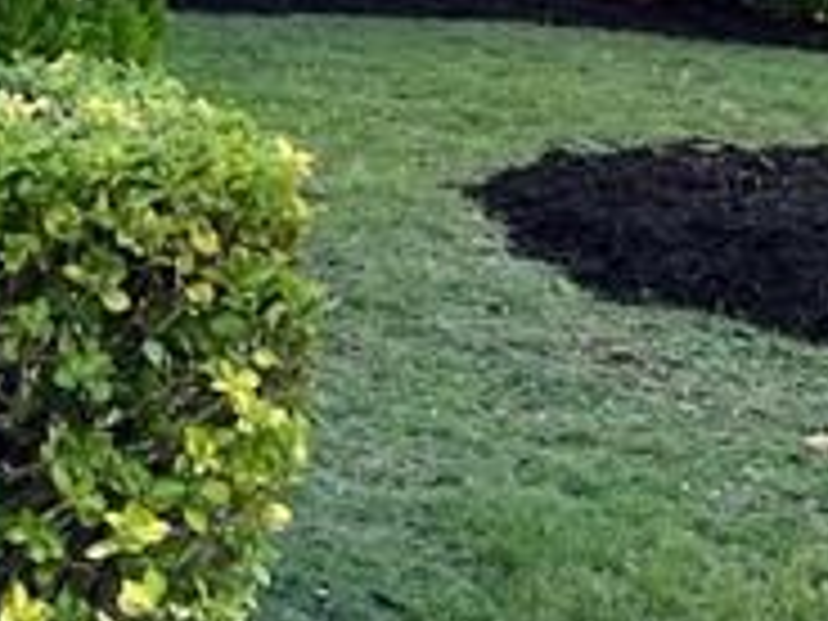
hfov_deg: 11.9
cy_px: -513
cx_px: -932
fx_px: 3468
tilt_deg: +7.7
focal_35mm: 145
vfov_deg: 9.7
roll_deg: -2.7
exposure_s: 1/594
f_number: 1.5
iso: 50
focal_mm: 5.7
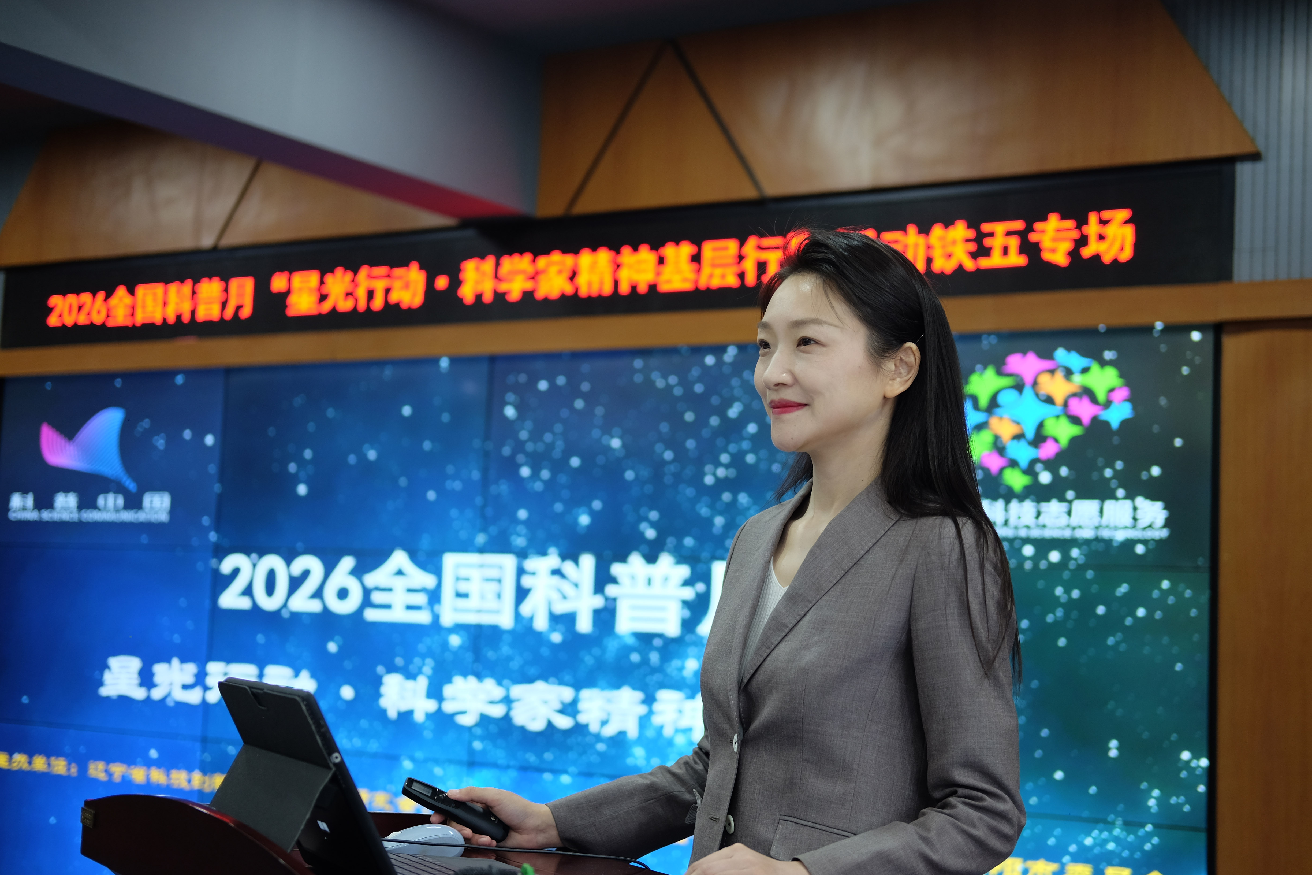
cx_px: 656
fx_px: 1931
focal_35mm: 53
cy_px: 438
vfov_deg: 25.5
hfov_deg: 37.5
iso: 400
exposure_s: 1/50
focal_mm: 35
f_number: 2
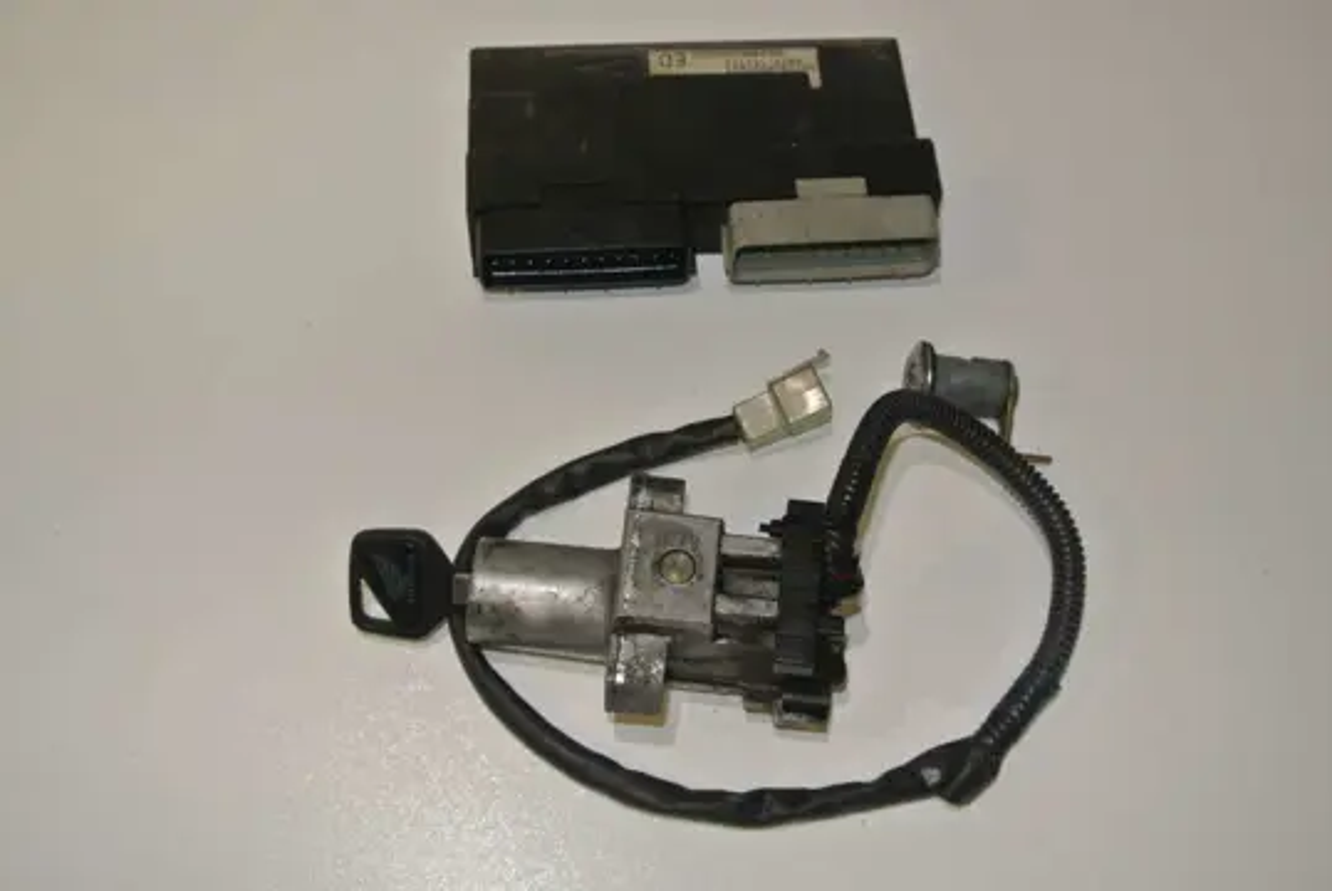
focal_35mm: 42
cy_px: 446
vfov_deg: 32.0
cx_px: 666
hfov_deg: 46.4
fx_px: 1556
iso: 200
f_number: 4.2
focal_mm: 15.7
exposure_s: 1/60
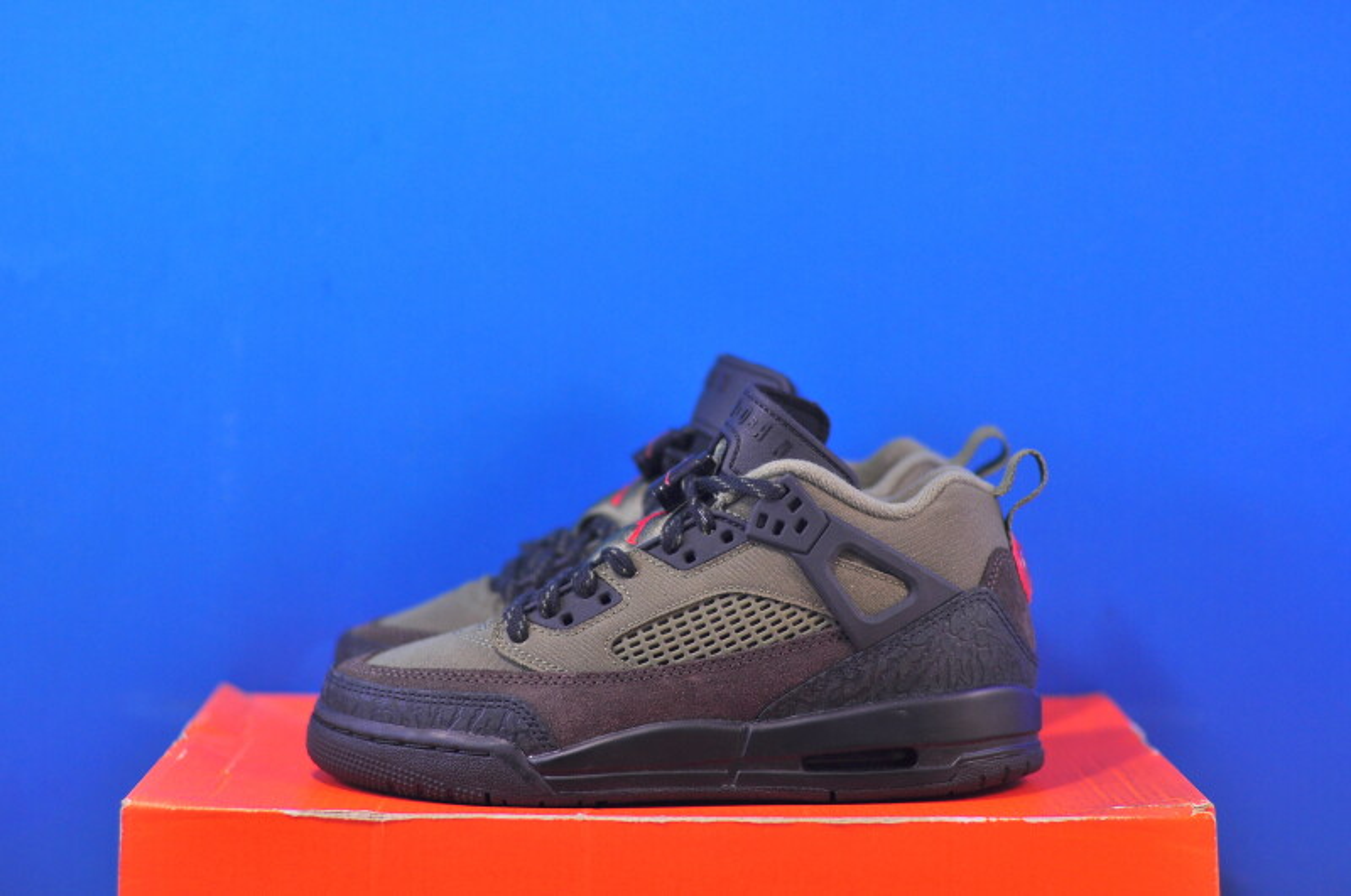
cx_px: 676
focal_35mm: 75
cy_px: 448
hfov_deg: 27.0
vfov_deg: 18.1
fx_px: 2811
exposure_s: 1/320
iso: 250
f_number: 2.2
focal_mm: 50
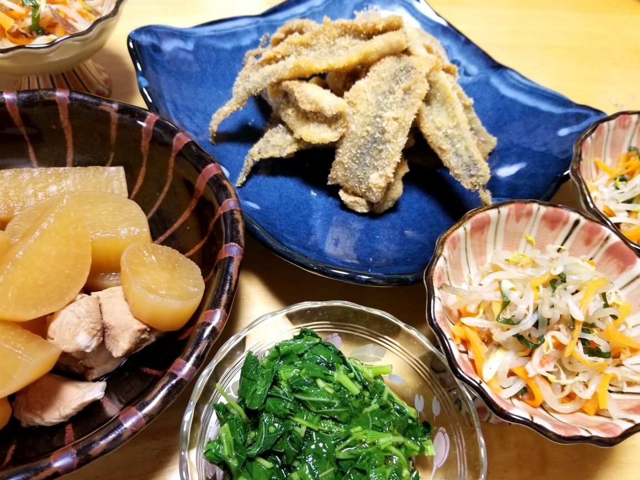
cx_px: 323
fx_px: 499
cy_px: 236
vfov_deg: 51.4
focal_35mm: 27
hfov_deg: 65.3
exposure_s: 1/24
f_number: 1.7
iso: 160
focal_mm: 4.3
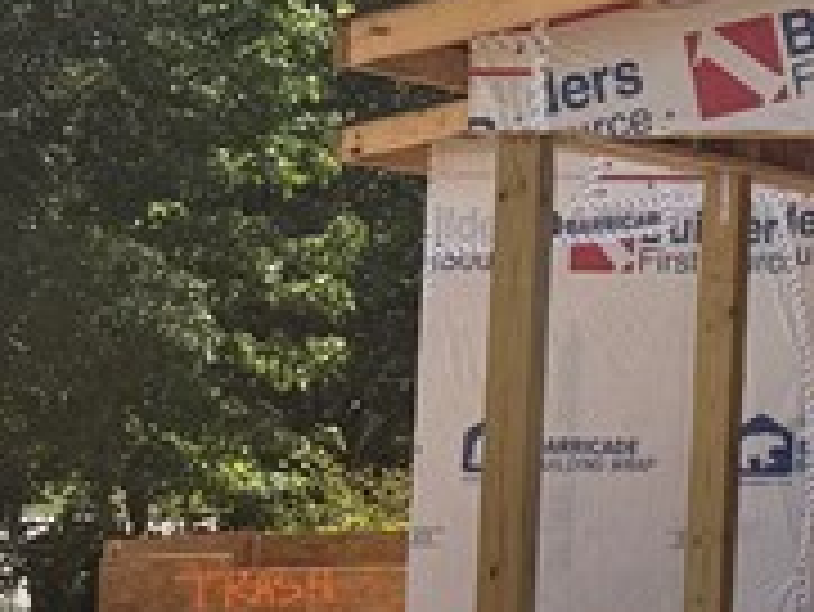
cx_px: 1979
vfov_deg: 10.8
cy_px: 14
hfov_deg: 11.7
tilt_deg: +5.7
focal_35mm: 136
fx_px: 3200
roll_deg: +0.4
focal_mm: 6.76
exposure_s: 1/5319
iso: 80
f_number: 1.78
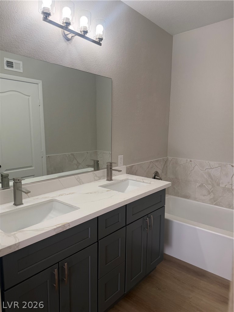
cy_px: 156
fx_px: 216
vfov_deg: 71.6
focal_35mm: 24
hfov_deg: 56.8
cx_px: 117
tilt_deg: -7.0
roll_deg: +0.2
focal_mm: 6.76
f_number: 1.78
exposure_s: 1/120
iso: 80
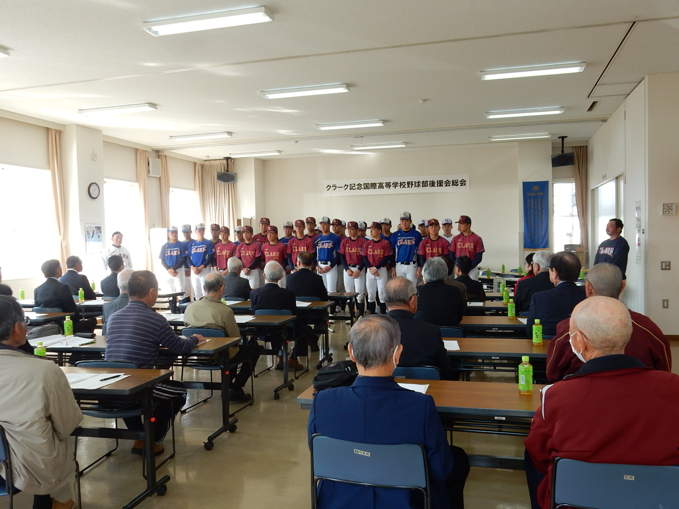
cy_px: 254
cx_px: 340
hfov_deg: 60.0
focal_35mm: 30
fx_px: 588
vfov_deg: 46.8
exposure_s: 1/60
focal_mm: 5.4
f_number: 4
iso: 125
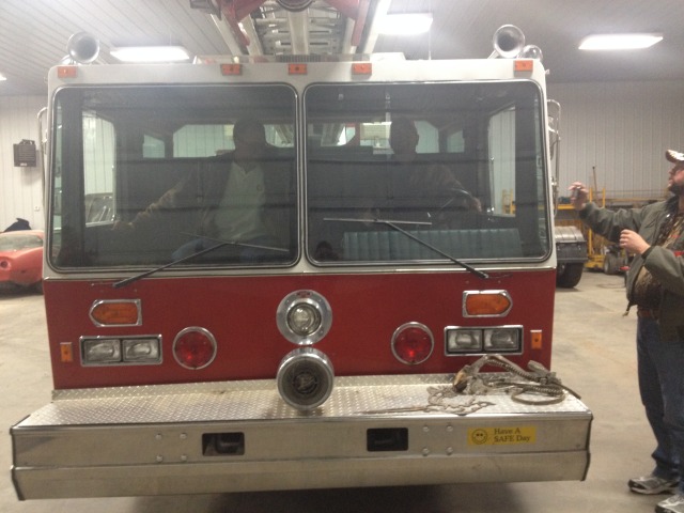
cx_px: 342
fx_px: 692
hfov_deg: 52.6
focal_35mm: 35
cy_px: 256
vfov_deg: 40.7
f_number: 2.4
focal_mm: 4.28
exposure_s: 1/20
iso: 200
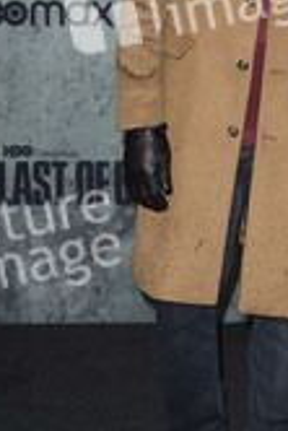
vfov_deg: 19.2
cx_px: 271
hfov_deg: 12.8
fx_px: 1269
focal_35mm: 106
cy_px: 122
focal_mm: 44
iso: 640
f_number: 6.3
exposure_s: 1/250
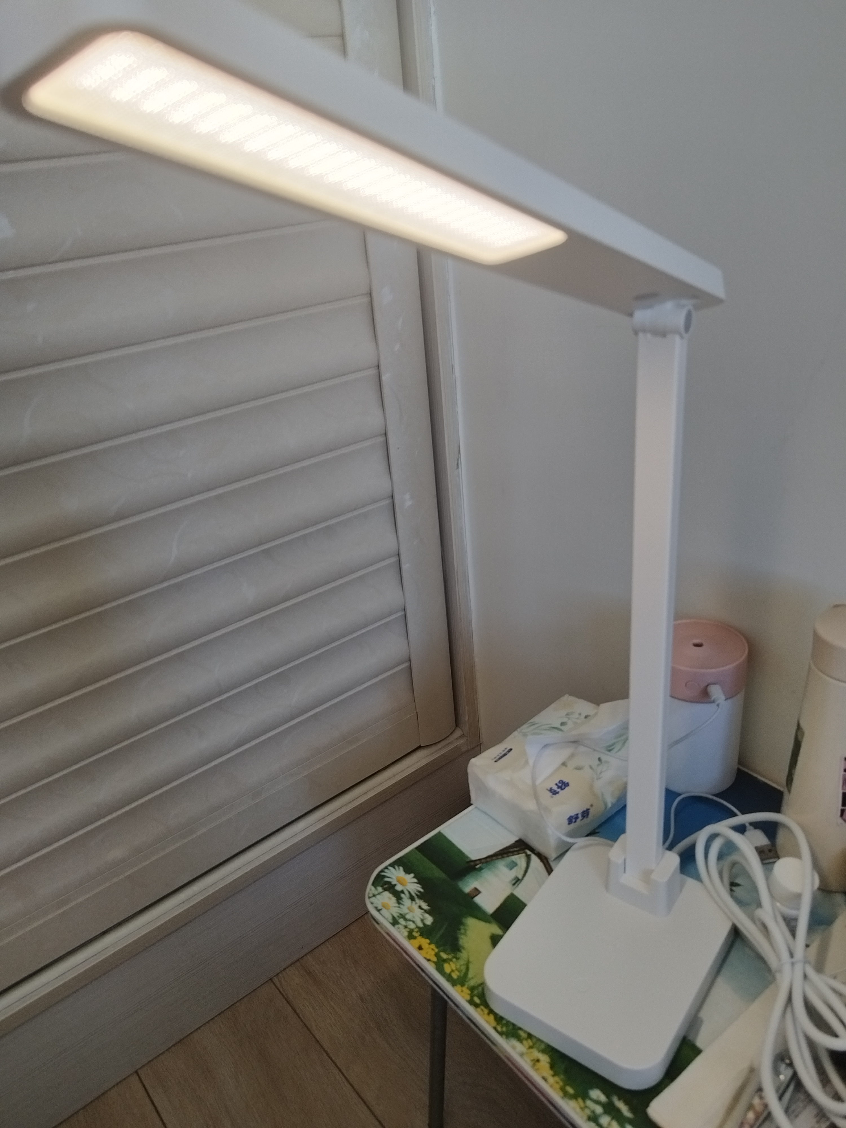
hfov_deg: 58.9
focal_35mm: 23
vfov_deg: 73.9
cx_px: 423
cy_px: 564
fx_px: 749
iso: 528
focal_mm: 5.52
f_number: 1.9
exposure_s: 1/100
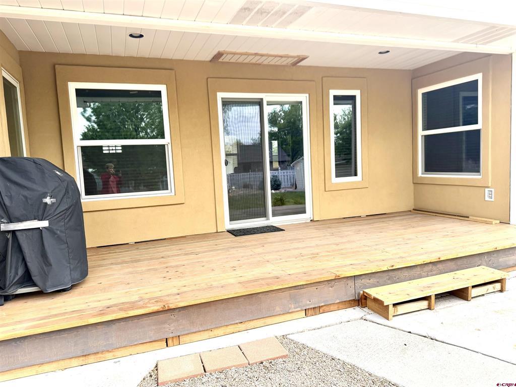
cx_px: 258
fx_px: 358
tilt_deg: -5.4
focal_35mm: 24
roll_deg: +3.4
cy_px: 194
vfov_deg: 56.8
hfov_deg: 71.6
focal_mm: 6.76
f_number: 1.78
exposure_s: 1/967
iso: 80
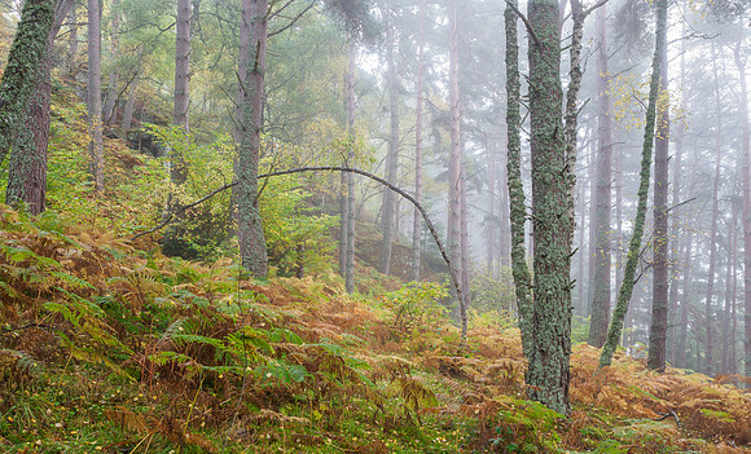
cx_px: 376
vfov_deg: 36.1
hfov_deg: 56.8
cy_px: 282
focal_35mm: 34
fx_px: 694
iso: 200
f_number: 7.1
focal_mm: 16
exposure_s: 1/1.25
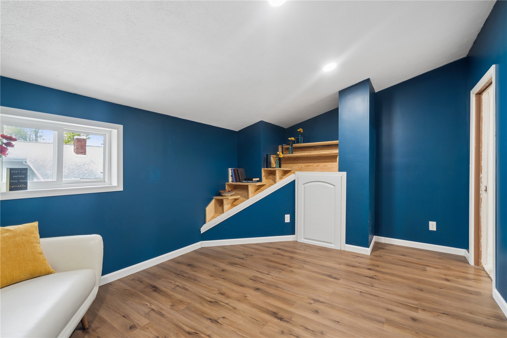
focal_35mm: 16
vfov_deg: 73.7
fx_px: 225
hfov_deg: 96.7
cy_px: 169
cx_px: 254
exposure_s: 1/2
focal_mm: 16
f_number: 10
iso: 400
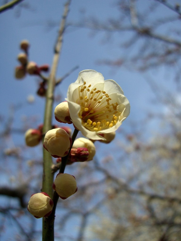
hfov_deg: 37.7
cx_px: 90
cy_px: 120
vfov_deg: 49.0
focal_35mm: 38
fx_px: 265
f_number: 5.6
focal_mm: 7.9
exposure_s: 1/320
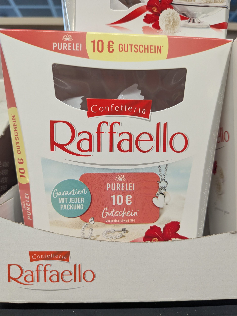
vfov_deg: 65.3
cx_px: 118
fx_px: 246
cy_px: 158
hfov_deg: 51.4
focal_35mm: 27
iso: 107
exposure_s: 1/99.9
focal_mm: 4.38
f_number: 1.73
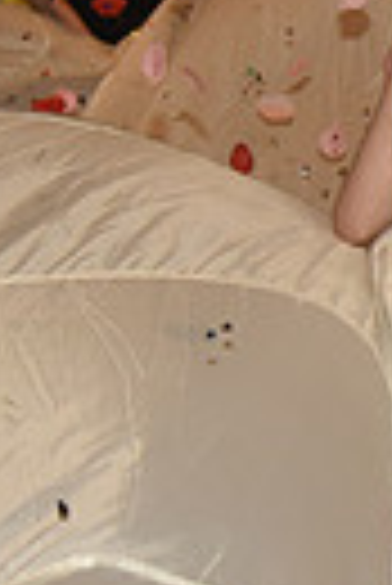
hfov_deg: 7.5
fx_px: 2899
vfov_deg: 11.5
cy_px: 227
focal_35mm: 178
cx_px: 703
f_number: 5.6
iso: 1600
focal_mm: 40
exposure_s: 1/160
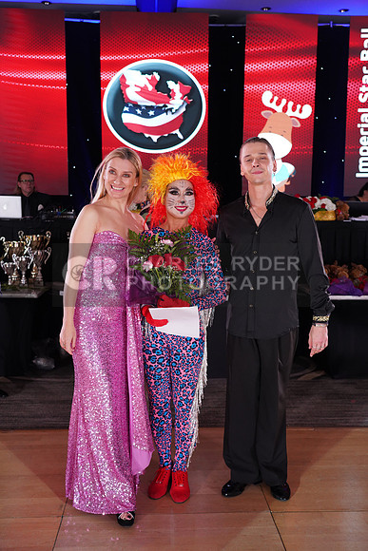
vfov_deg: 54.4
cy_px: 276
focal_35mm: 35
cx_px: 184
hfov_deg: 37.9
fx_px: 536
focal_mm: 35
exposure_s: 1/160
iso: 1600
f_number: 4
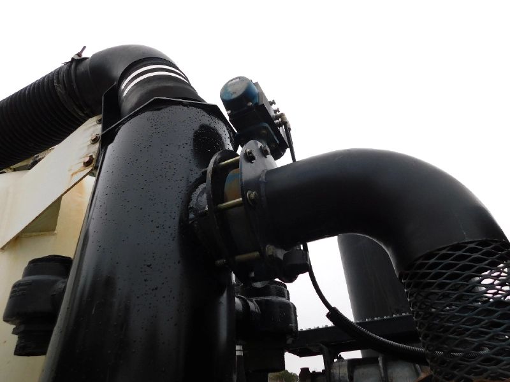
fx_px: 339
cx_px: 255
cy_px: 191
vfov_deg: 58.9
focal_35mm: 23
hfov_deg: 73.9
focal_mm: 4
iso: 125
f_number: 3
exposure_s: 1/320
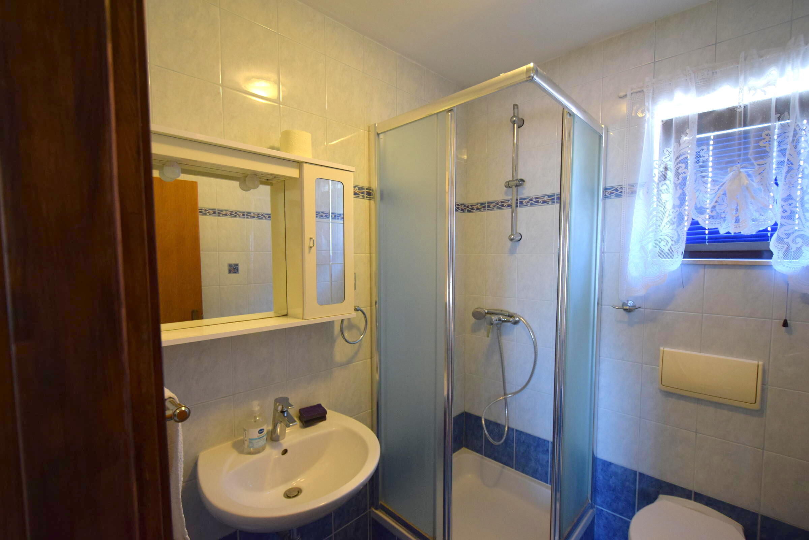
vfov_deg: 77.3
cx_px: 404
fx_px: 337
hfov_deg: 100.4
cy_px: 270
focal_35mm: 15
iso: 1000
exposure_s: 1/60
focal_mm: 10
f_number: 3.5
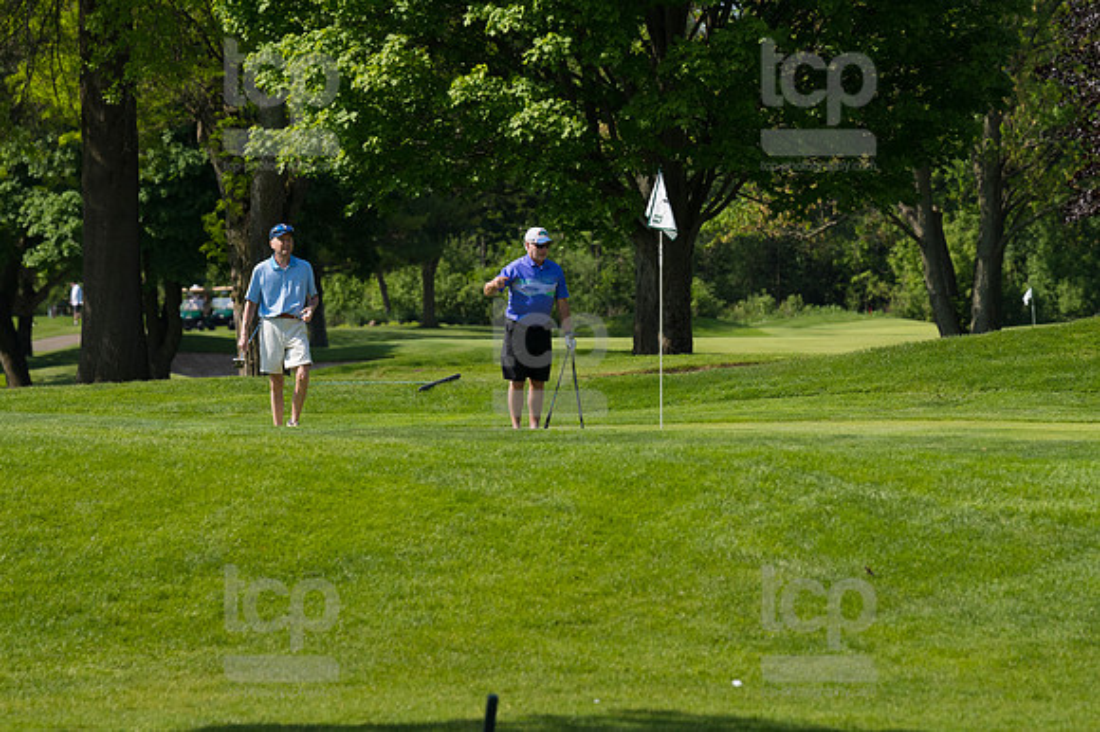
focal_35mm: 300
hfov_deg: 6.9
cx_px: 550
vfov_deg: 4.6
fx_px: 9161
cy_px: 366
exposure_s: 1/1600
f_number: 5.6
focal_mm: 200
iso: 320
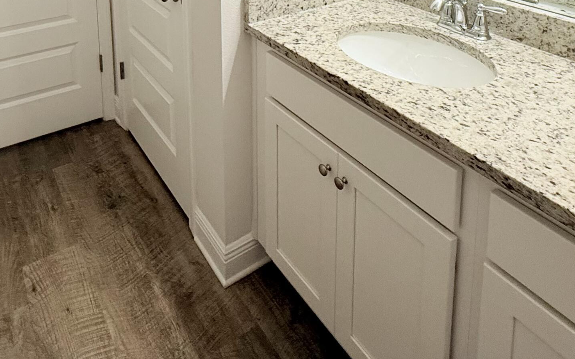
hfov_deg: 60.0
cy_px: -87
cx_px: 200
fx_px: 486
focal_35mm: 31
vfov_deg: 32.4
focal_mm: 2.22
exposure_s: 1/120
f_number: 2.2
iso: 200
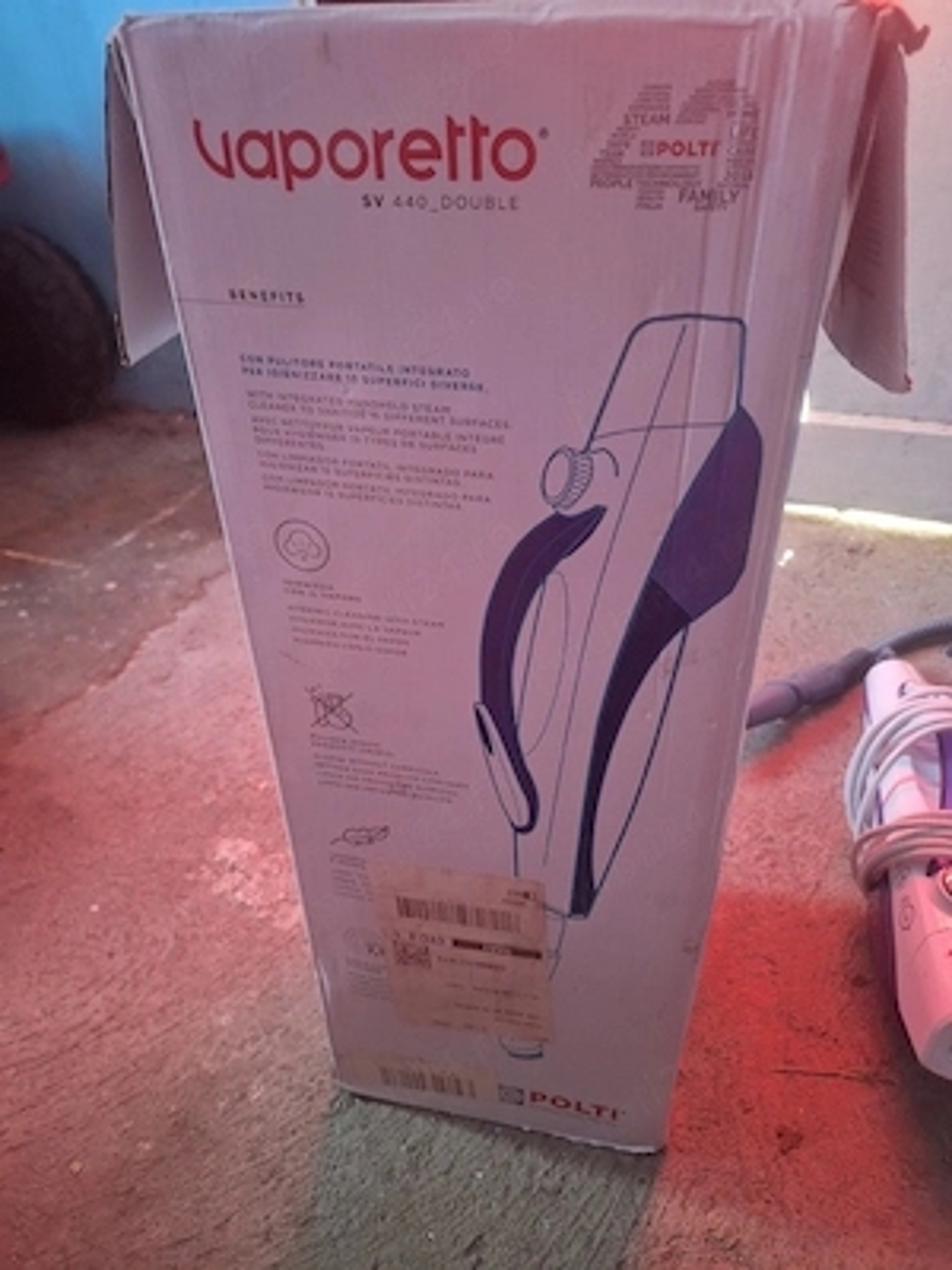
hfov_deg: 58.9
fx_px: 843
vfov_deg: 73.9
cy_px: 635
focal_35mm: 23
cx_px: 476
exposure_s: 1/25
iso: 400
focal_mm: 5.54
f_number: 1.8
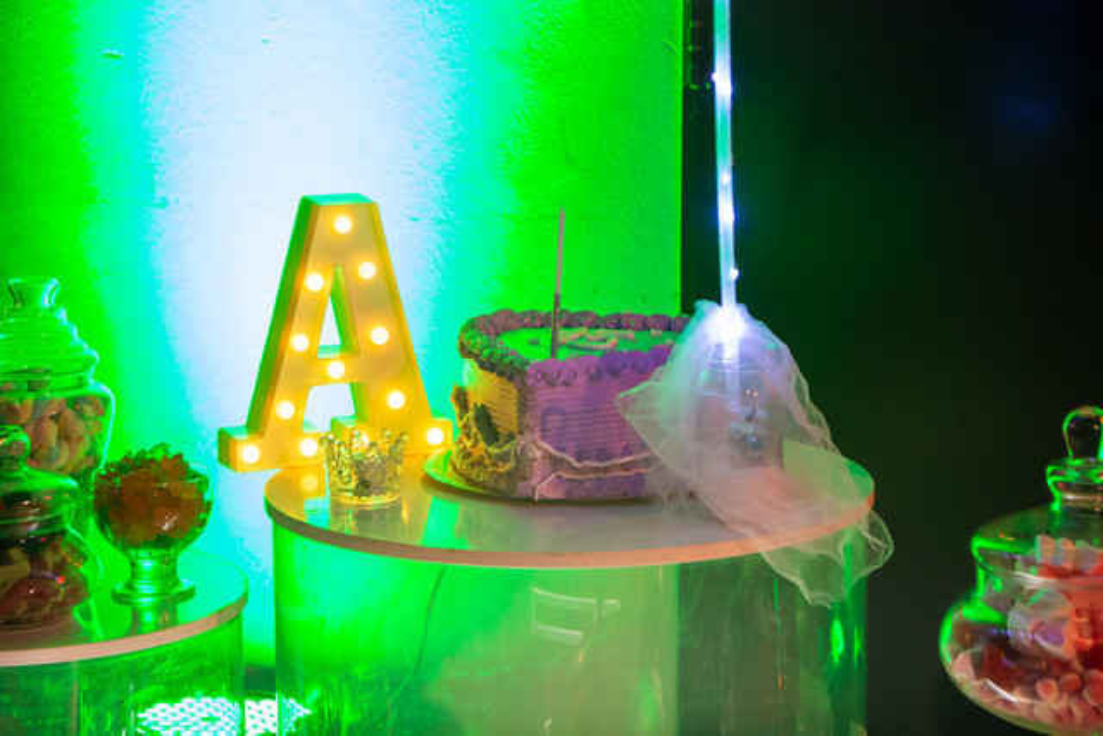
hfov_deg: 21.9
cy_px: 368
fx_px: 2850
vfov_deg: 14.7
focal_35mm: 93
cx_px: 552
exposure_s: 1/40
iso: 2500
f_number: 4.5
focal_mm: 62
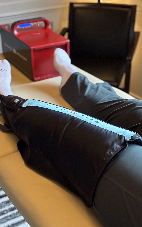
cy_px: 107
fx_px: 384
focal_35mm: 62
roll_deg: -0.1
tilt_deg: -26.7
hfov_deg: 20.9
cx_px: 57
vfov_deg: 33.0
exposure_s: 1/40
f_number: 1.6
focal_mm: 5.96
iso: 200
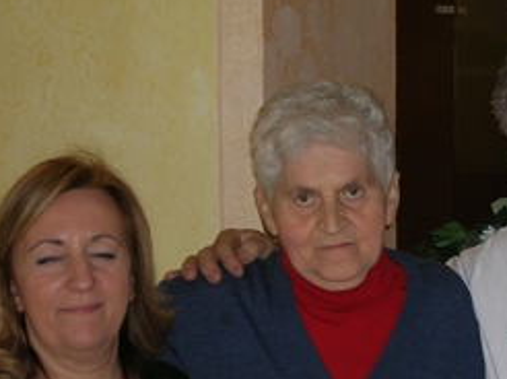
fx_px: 1668
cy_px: 260
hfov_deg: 17.2
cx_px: 373
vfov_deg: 12.9
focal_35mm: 114
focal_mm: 11.7
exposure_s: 1/60.1
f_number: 3.9
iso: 67
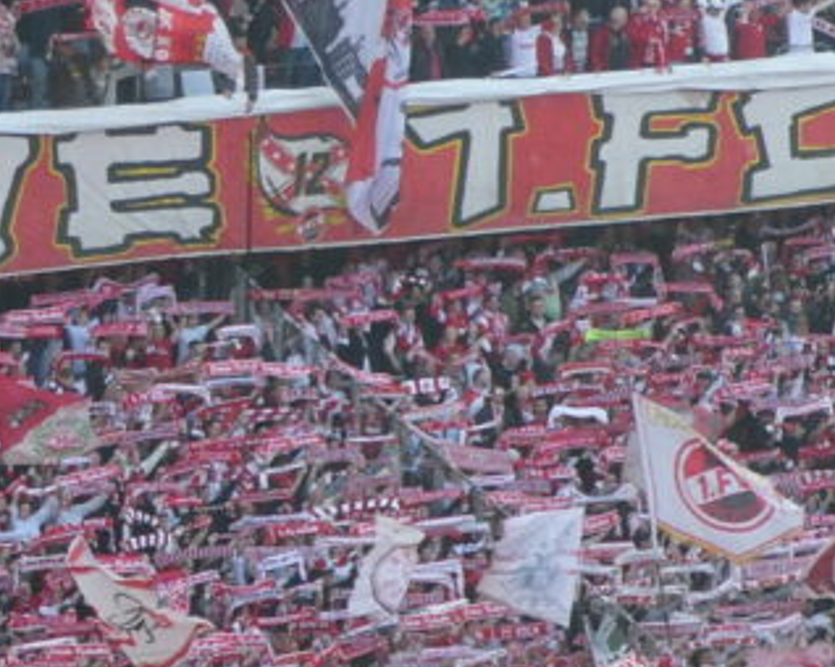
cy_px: 412
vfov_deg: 4.5
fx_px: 8496
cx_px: 441
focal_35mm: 344
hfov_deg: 5.6
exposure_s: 1/80
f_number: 4.5
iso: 125
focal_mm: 12.5
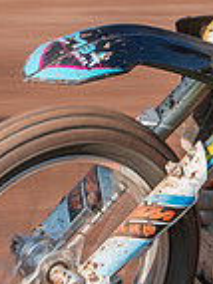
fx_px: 7083
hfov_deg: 1.7
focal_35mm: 862
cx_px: 105
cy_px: 47
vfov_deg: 2.3
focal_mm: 140
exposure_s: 1/160
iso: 110
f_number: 8
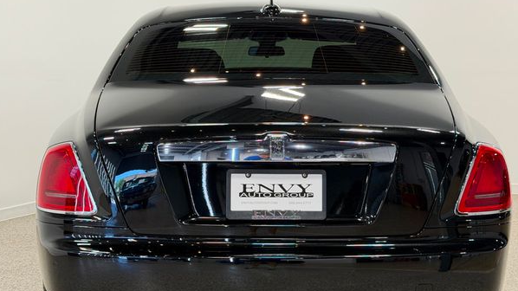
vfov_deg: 21.4
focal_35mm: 56
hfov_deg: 37.2
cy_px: 184
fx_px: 769
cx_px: 271
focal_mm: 6.76
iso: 100
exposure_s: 1/120
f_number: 1.78
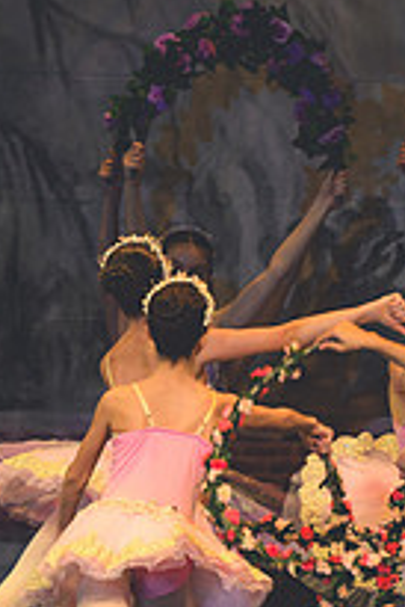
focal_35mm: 713
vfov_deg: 2.9
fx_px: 12011
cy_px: 353
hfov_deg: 1.9
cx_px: 479
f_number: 2.8
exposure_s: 1/500
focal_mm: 200
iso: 720
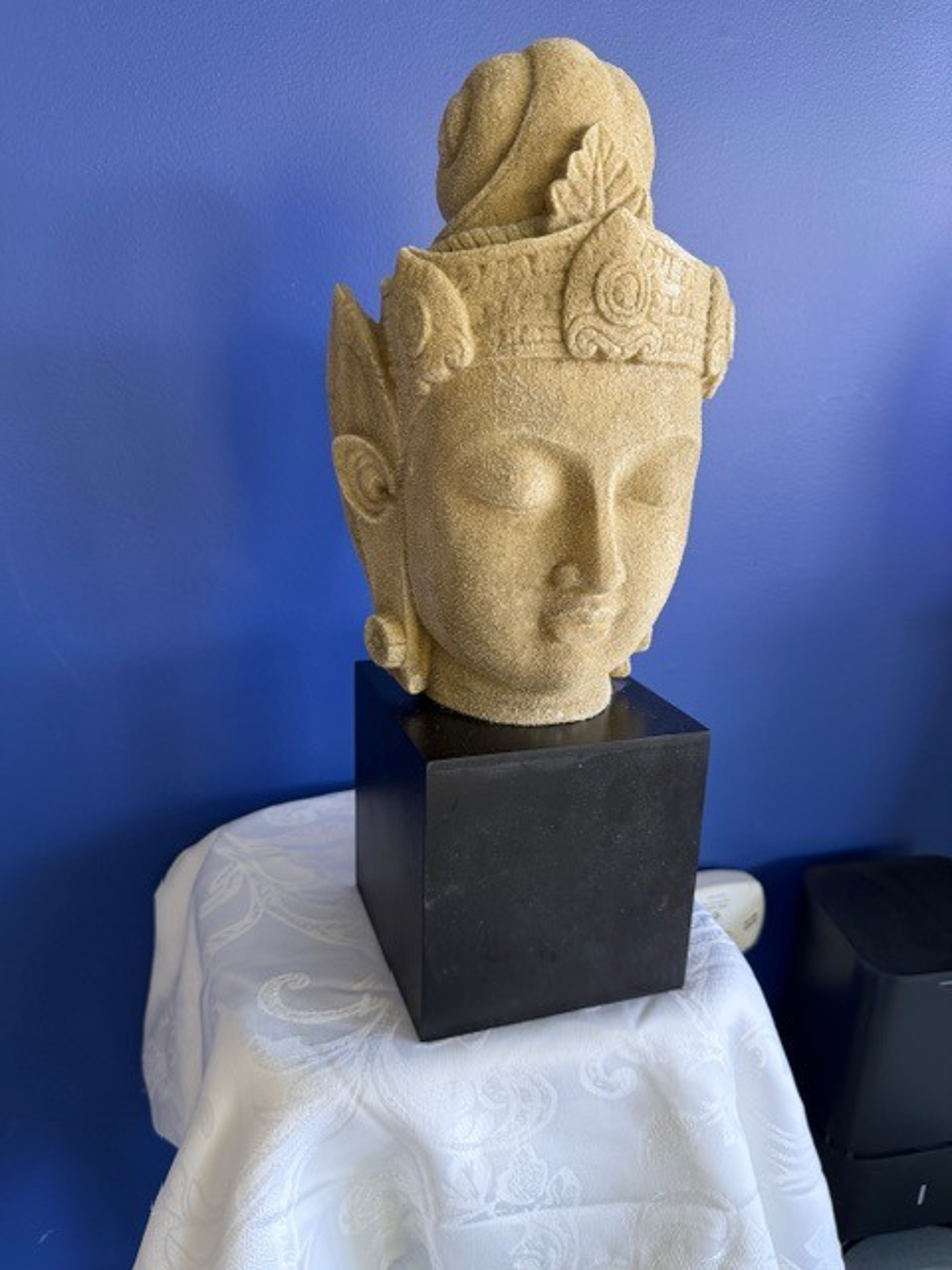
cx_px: 476
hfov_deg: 56.8
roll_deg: -0.3
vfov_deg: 71.6
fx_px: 880
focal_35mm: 24
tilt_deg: -15.9
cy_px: 635
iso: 200
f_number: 1.78
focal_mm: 6.76
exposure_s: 1/60
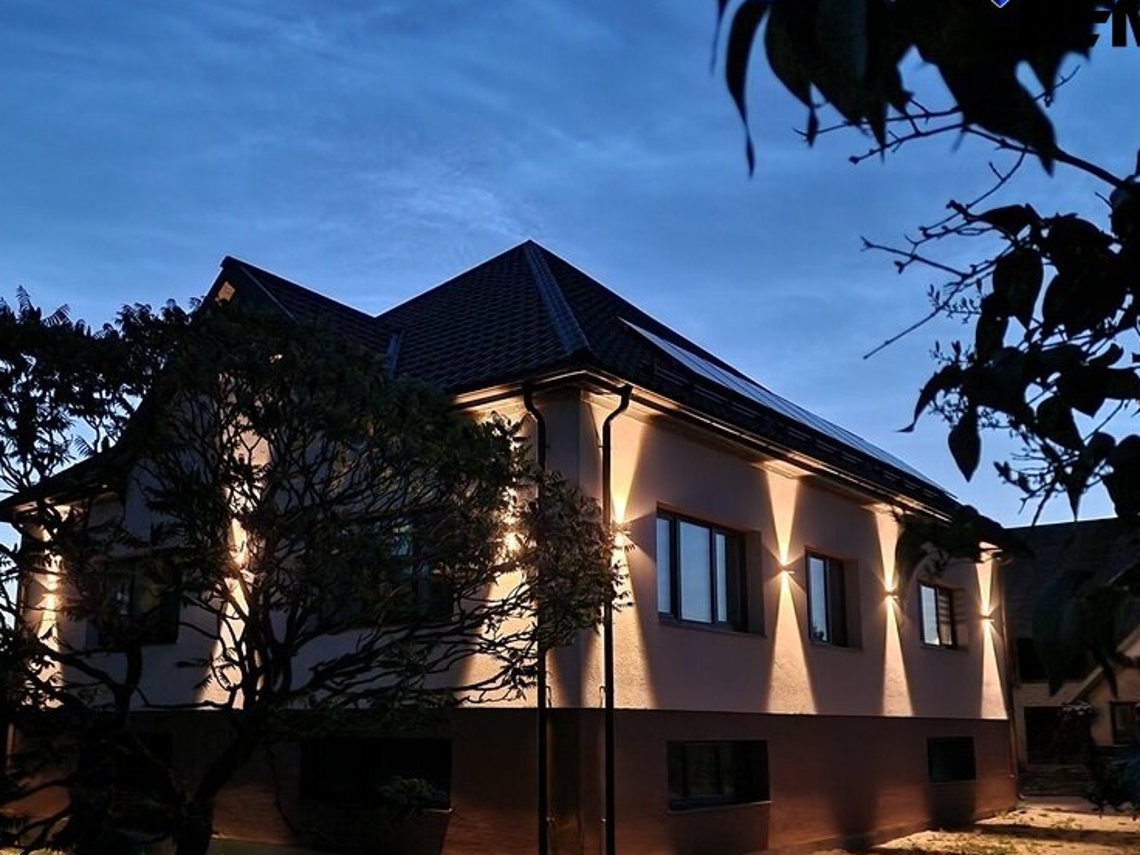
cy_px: 522
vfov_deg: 43.9
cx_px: 499
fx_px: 1054
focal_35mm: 32
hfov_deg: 56.6
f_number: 1.8
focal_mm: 6.4
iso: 1250
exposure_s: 1/13
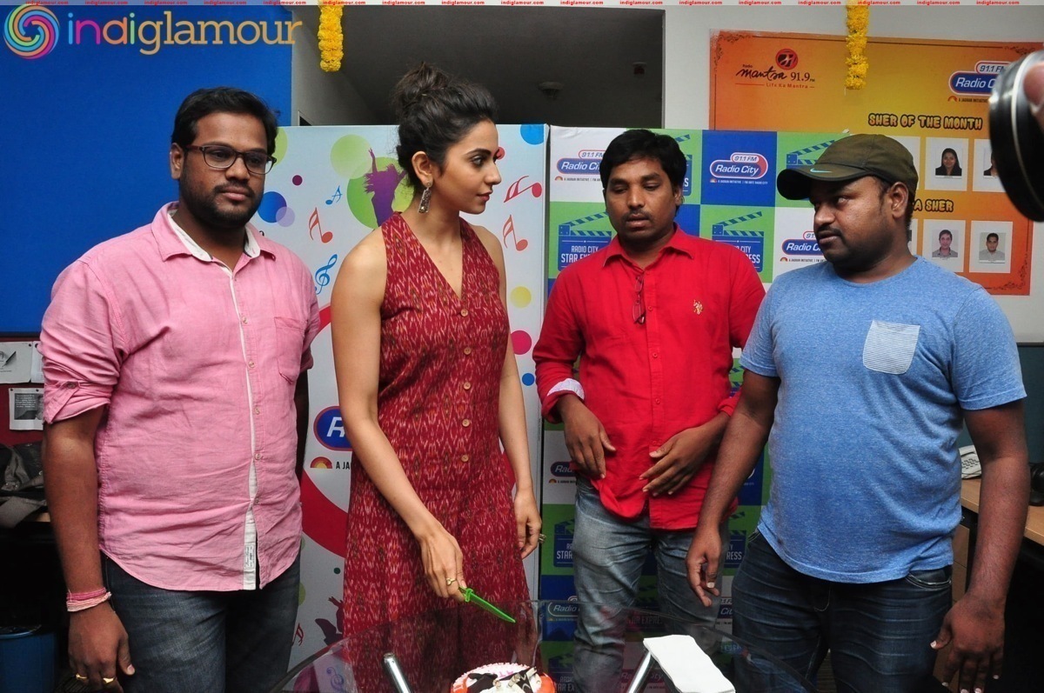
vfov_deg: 47.8
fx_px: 782
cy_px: 346
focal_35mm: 27
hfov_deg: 67.4
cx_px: 522
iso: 1250
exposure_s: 1/125
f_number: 10
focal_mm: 18
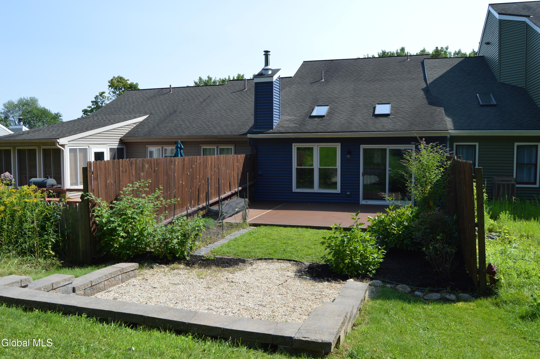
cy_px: 180
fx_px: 405
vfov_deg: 47.8
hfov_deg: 67.4
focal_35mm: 27
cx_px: 270
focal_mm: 18
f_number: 7.1
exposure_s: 1/200
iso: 100
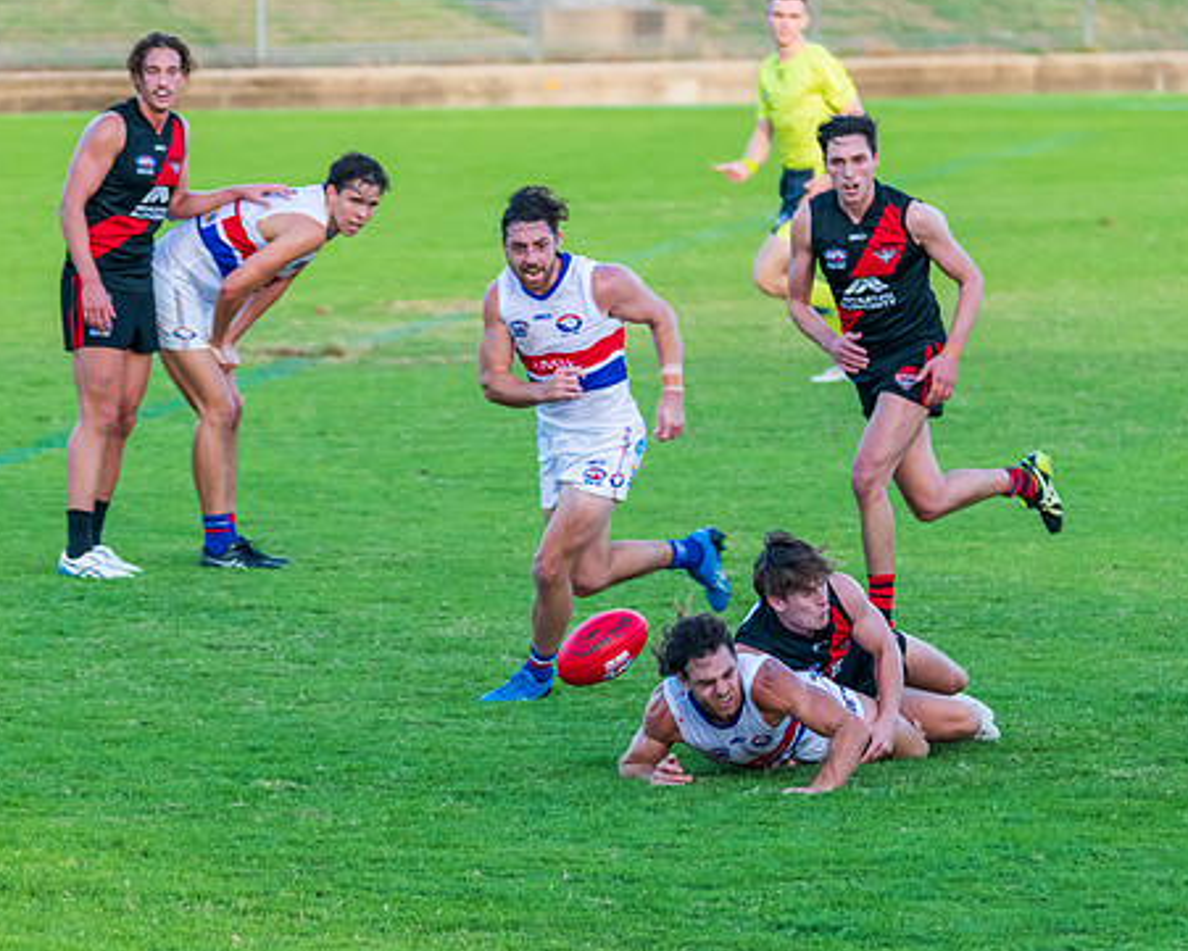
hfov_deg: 4.2
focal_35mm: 457
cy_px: 565
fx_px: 16072
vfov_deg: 3.4
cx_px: 758
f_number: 5.6
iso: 1000
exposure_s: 1/500
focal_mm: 280
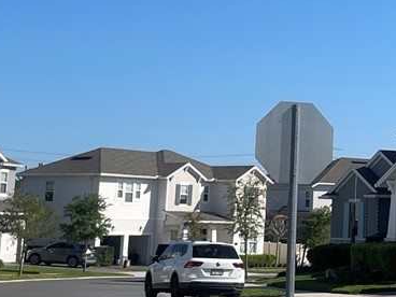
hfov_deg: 17.0
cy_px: -46
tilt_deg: +12.9
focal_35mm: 113
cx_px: 399
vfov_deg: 12.8
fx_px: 1293
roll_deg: -1.1
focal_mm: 4.2
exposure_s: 1/4651
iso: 32
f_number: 1.6
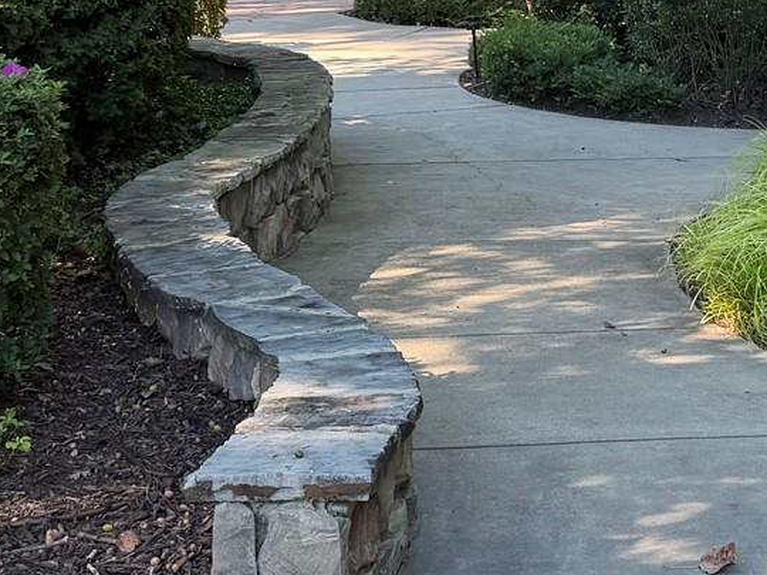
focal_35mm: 91
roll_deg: +0.1
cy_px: -60
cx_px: 561
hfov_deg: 21.4
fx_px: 2016
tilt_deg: -3.5
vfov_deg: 15.8
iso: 80
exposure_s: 1/289
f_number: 1.78
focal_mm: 6.76
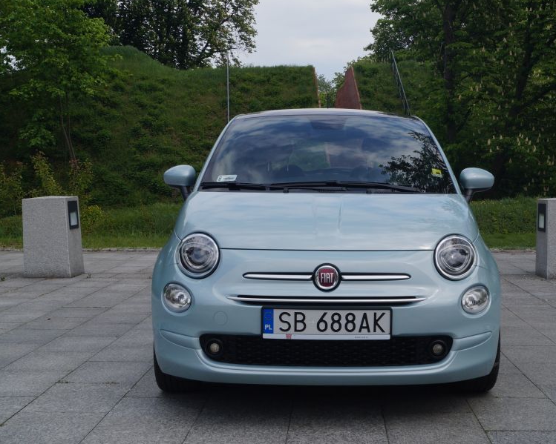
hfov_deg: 37.2
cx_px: 330
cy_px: 236
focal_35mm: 50
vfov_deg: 30.2
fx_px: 823
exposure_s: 1/125
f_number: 13
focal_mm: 26
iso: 100
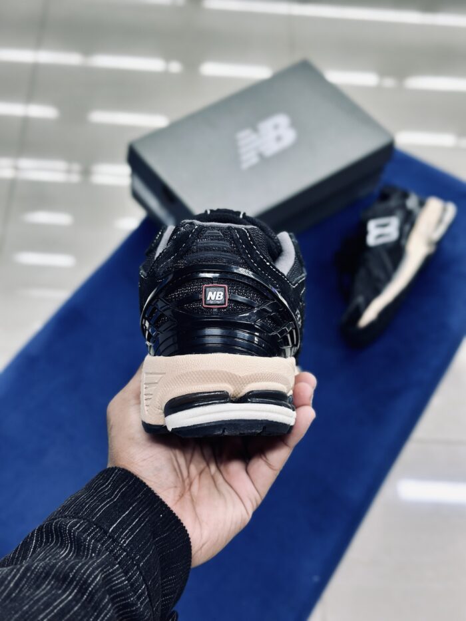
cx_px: 233
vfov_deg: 39.7
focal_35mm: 48
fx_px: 861
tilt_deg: -54.9
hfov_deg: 30.3
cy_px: 310
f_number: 1.78
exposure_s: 1/100
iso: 100
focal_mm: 6.86
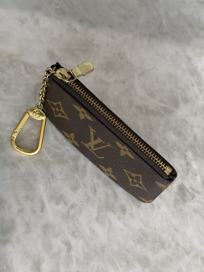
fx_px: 377
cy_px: 136
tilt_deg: -63.7
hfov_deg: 30.3
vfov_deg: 39.7
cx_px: 102
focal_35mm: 48
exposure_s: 1/60
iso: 64
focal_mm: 6.76
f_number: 1.78
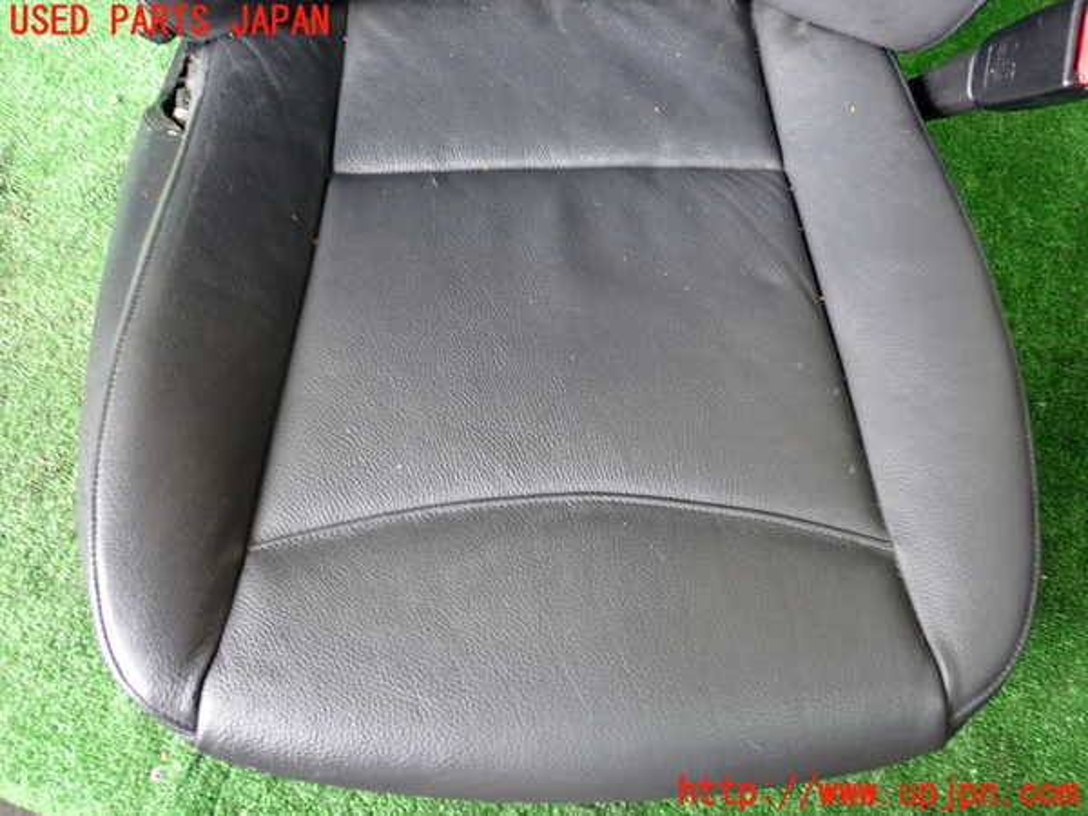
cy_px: 408
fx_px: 943
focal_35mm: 30
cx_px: 544
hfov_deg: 60.0
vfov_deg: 46.8
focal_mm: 5.4
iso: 320
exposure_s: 1/30
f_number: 2.3
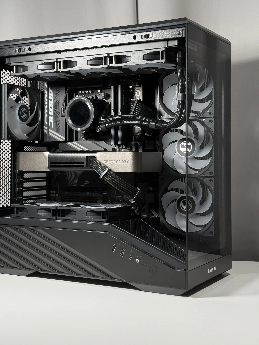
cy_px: 148
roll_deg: -0.3
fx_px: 579
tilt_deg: +1.7
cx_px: 107
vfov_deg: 33.2
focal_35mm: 58
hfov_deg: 25.2
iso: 160
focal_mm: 6.76
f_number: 1.78
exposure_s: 1/60
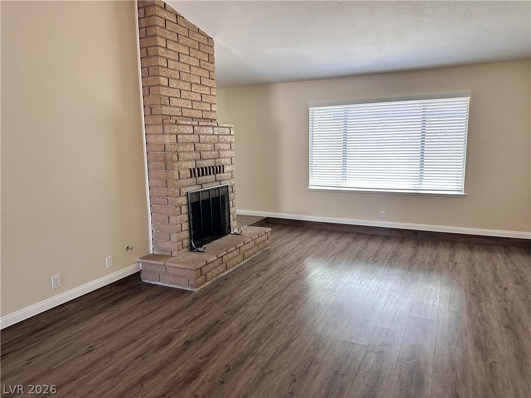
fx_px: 368
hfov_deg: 71.6
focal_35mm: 24
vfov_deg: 56.8
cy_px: 199
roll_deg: +0.7
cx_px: 266
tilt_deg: -7.5
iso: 250
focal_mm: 6.86
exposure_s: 1/120
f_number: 1.78
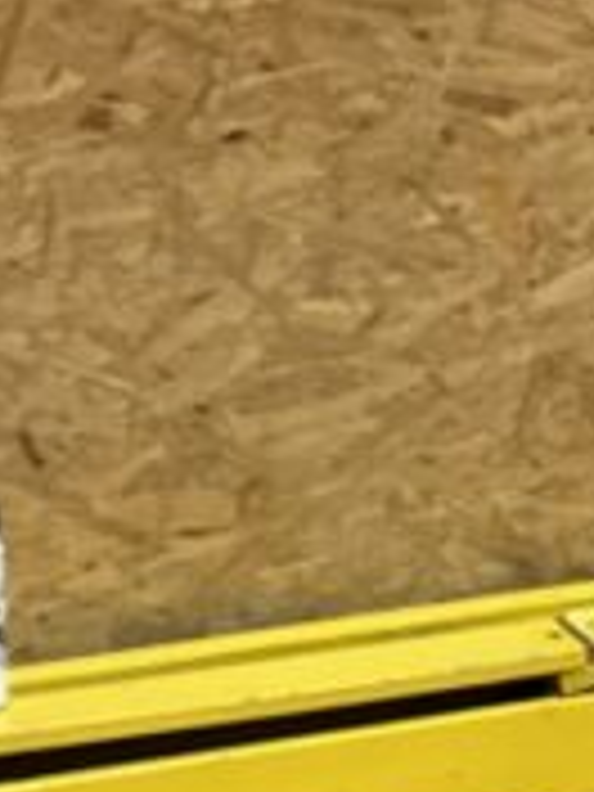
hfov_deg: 9.6
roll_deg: +1.2
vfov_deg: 14.1
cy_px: 351
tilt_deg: -10.5
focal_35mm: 140
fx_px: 3203
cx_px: 1346
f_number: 1.78
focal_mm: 6.76
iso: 320
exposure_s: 1/50
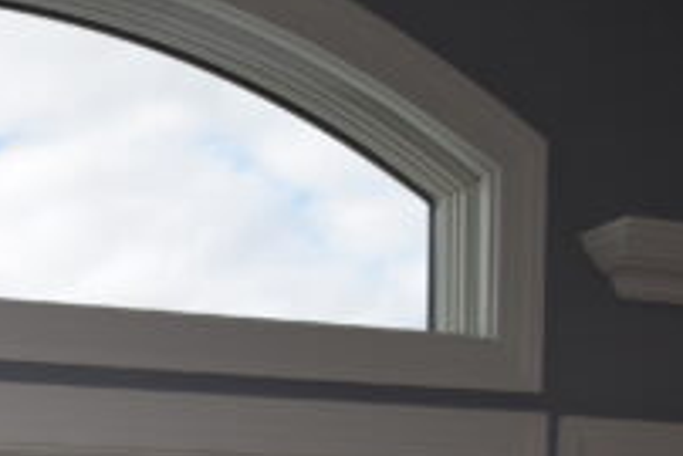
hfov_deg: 21.9
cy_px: 920
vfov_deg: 14.7
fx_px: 1443
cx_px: -358
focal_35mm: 76
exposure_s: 1/200
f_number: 4.5
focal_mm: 10
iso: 100
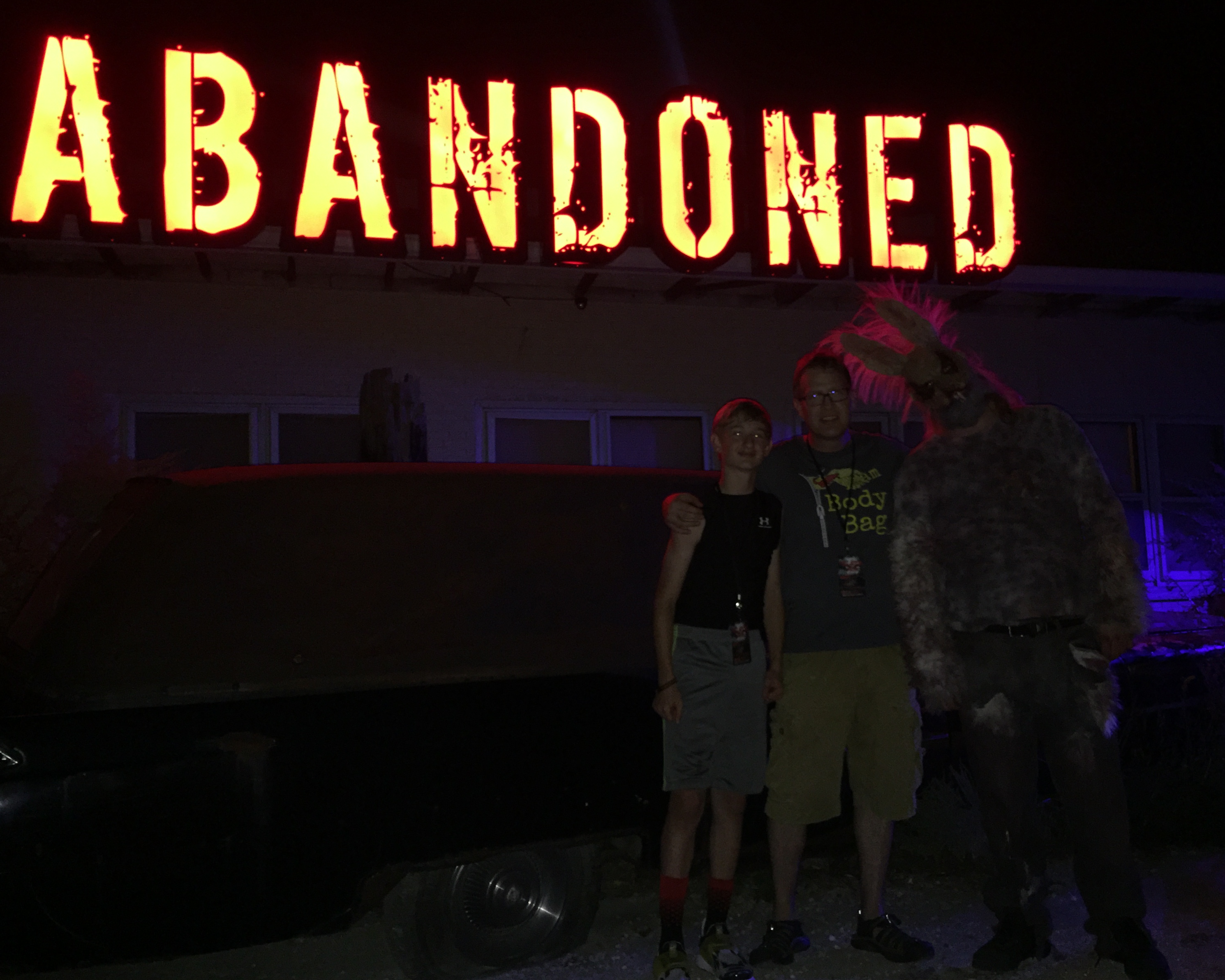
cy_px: 498
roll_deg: +2.3
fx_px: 1124
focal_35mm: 31
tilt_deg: +6.4
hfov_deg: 57.1
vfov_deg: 47.1
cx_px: 649
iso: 200
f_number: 2.2
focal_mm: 4.15
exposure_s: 1/16
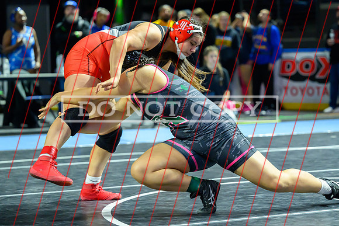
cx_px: 204
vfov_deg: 11.5
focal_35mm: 119
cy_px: 106
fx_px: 1122
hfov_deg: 17.2
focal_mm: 97
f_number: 2.8
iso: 4000
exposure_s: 1/800
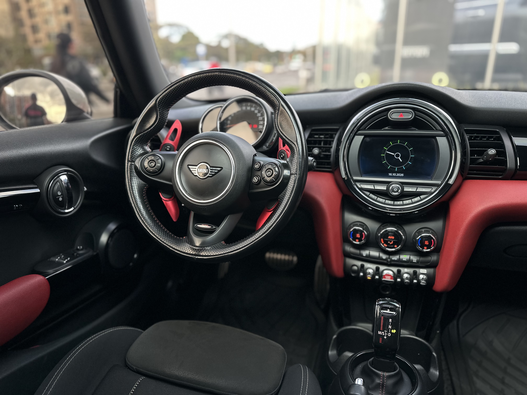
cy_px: 198
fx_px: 365
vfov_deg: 56.8
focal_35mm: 24
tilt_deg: -19.9
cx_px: 264
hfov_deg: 71.6
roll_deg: +0.6
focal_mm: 6.86
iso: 160
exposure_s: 1/76
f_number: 1.78
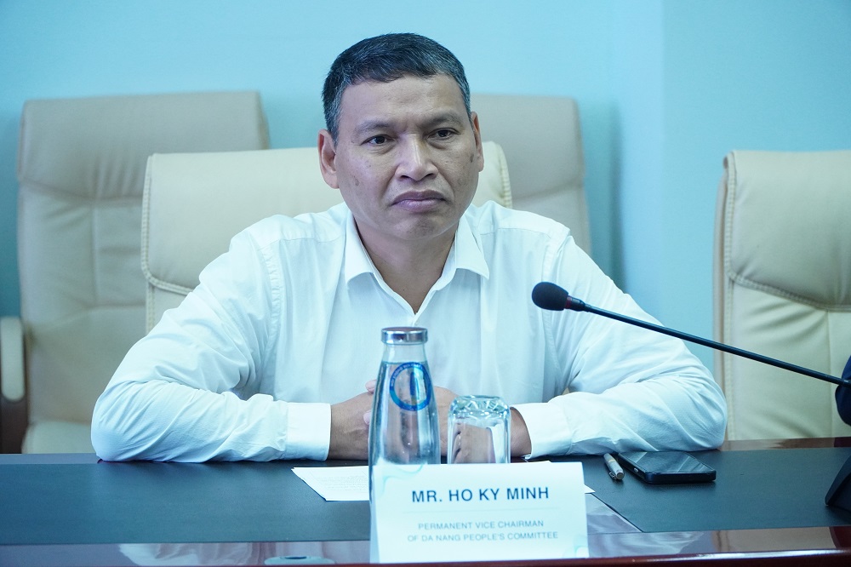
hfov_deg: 18.0
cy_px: 284
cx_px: 426
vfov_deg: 12.0
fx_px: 2694
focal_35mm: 114
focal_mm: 76
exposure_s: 1/200
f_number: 4
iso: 2500
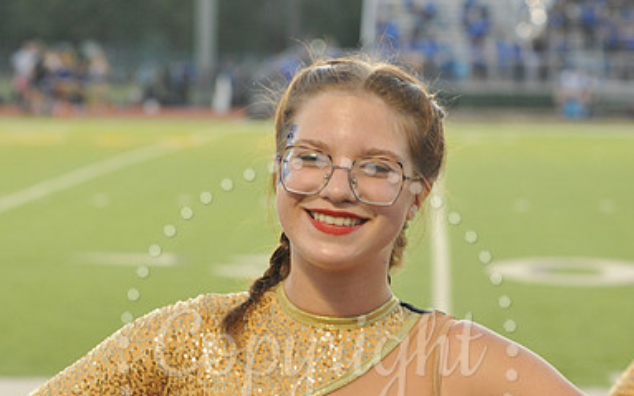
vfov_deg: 9.2
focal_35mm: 142
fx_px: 2452
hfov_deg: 14.7
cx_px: 318
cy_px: 355
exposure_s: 1/125
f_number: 6.3
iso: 2500
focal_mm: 92
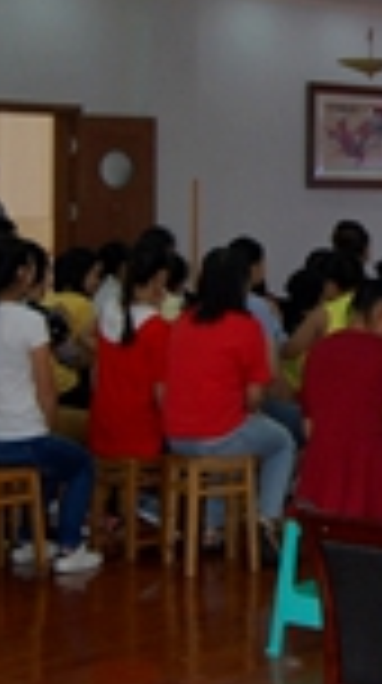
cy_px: 230
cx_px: 449
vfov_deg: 22.9
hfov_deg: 12.7
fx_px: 1682
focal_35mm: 93
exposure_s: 1/60
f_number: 3.5
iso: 400
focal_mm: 18
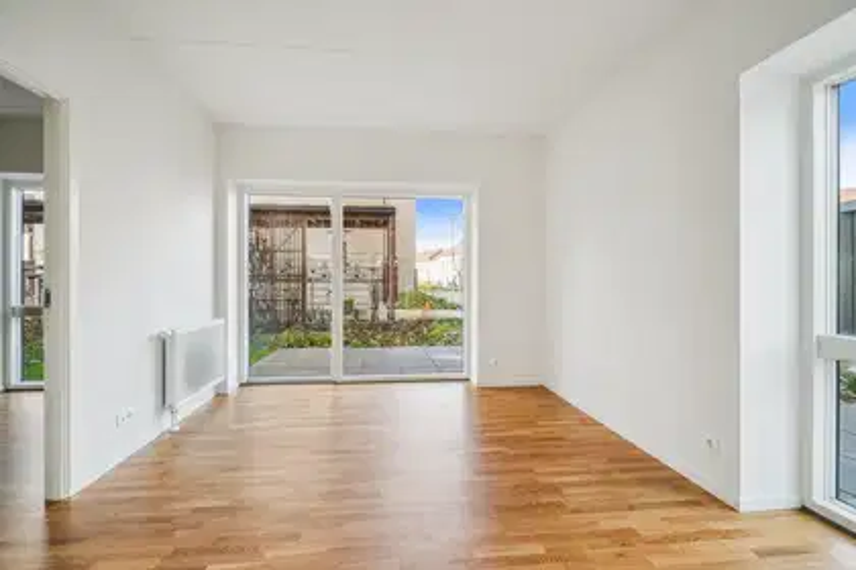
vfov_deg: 72.1
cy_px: 285
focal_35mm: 16
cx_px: 428
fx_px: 392
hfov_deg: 95.0
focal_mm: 11
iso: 200
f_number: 8
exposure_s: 1/20
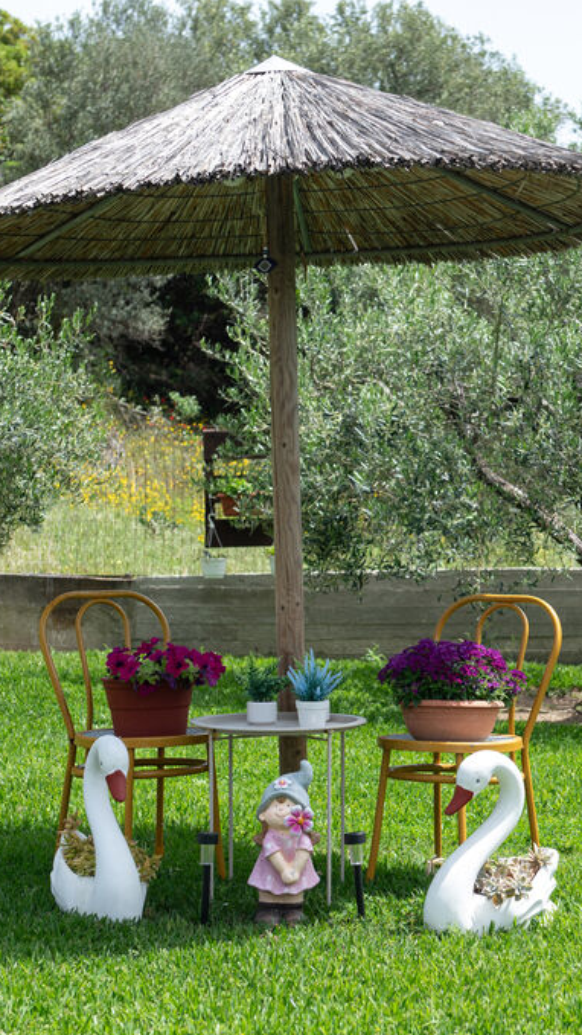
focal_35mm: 79
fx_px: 2167
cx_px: 405
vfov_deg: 26.8
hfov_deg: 15.3
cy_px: 518
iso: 100
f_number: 5
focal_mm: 50
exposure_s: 1/200
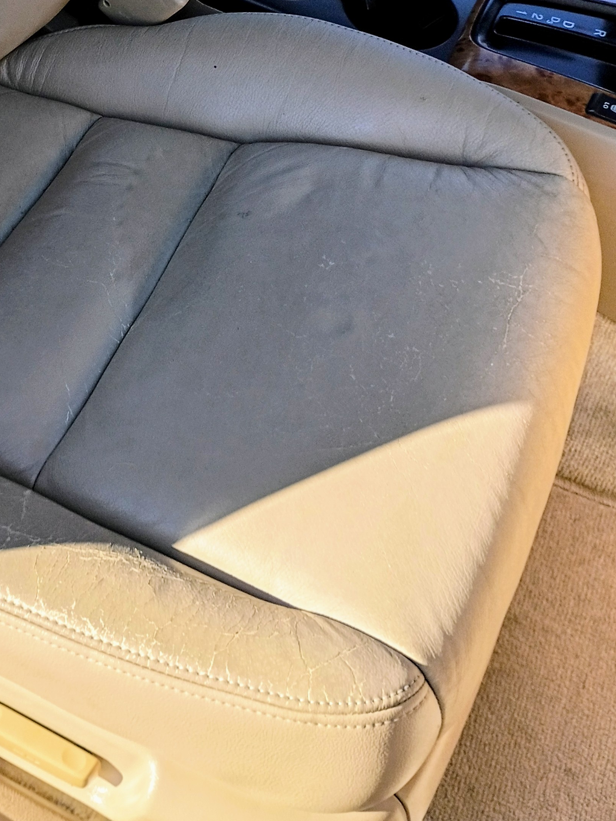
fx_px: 1305
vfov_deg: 33.2
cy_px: 92
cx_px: 106
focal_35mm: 55
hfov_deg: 26.0
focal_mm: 4.27
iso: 100
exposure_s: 1/179
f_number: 1.8
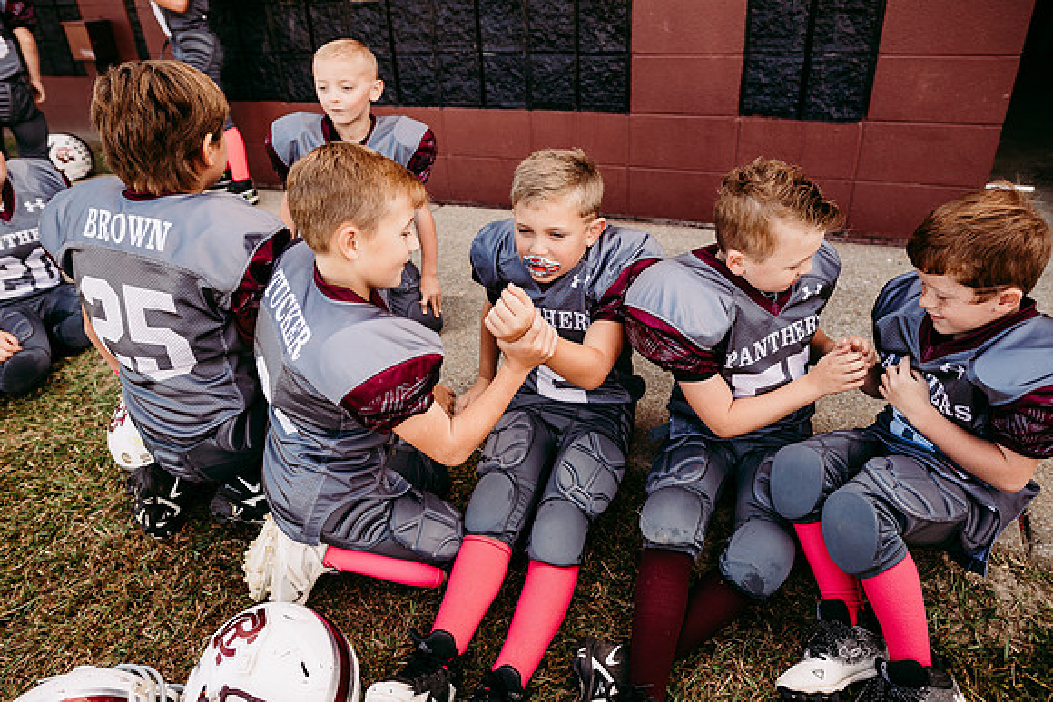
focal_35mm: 24
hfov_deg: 73.7
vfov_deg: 53.2
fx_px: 702
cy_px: 351
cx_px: 526
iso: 160
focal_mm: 24
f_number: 3.5
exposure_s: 1/400
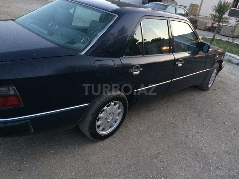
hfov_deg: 61.7
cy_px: 90
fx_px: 200
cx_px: 120
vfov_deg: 48.2
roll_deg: -8.5
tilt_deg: -23.6
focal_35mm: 29
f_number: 2.2
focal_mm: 4.15
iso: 250
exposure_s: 1/25
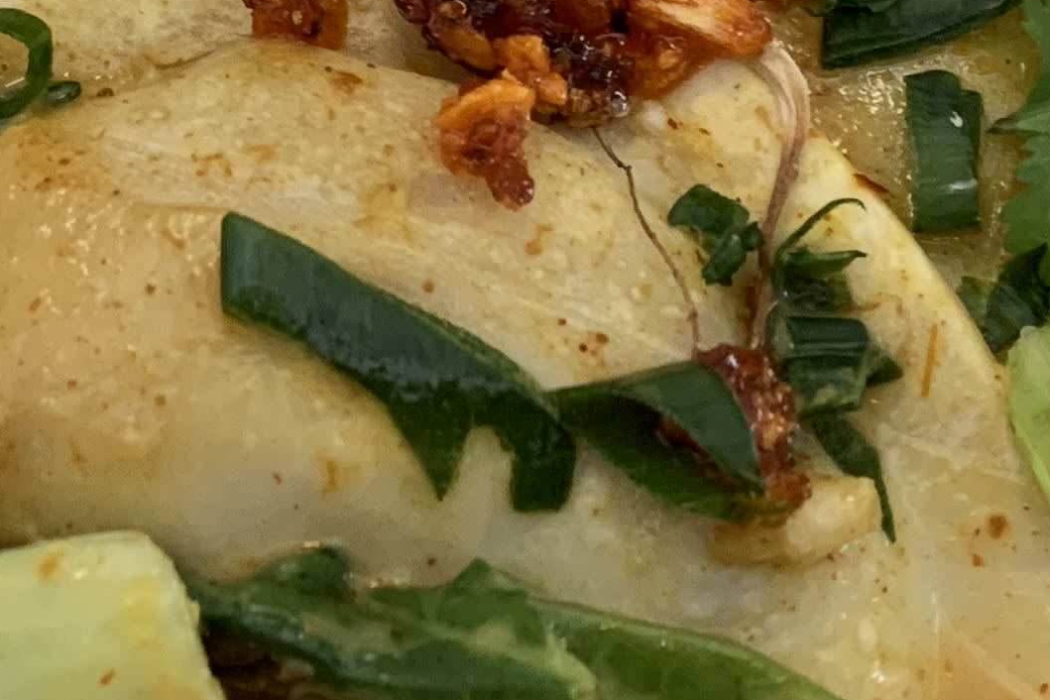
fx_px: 3004
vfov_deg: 12.9
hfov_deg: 19.5
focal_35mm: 103
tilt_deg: -55.7
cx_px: 112
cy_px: -150
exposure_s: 1/60
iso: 200
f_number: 1.8
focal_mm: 4.2
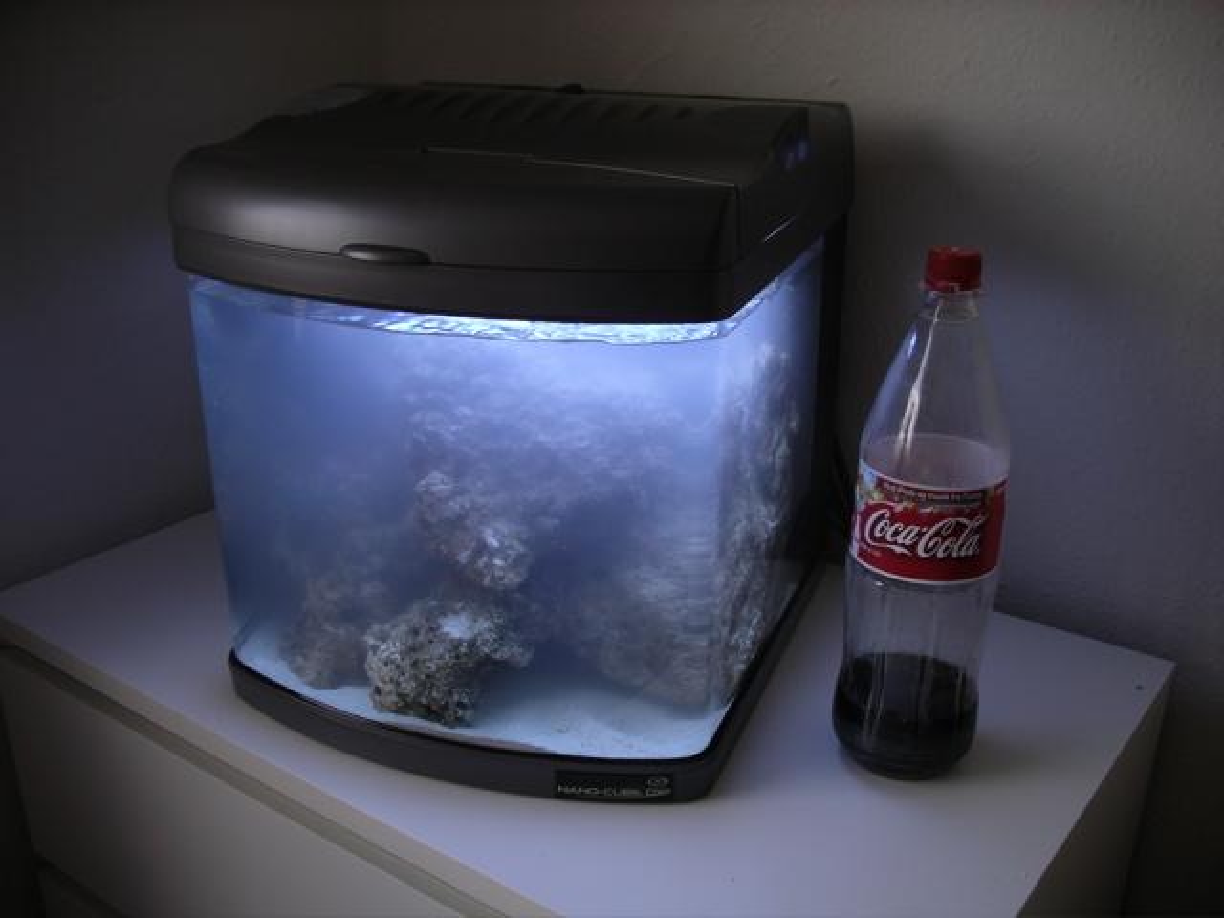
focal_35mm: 37
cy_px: 459
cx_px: 612
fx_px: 1308
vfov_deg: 38.7
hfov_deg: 50.1
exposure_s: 1/97
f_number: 2.8
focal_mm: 7.8
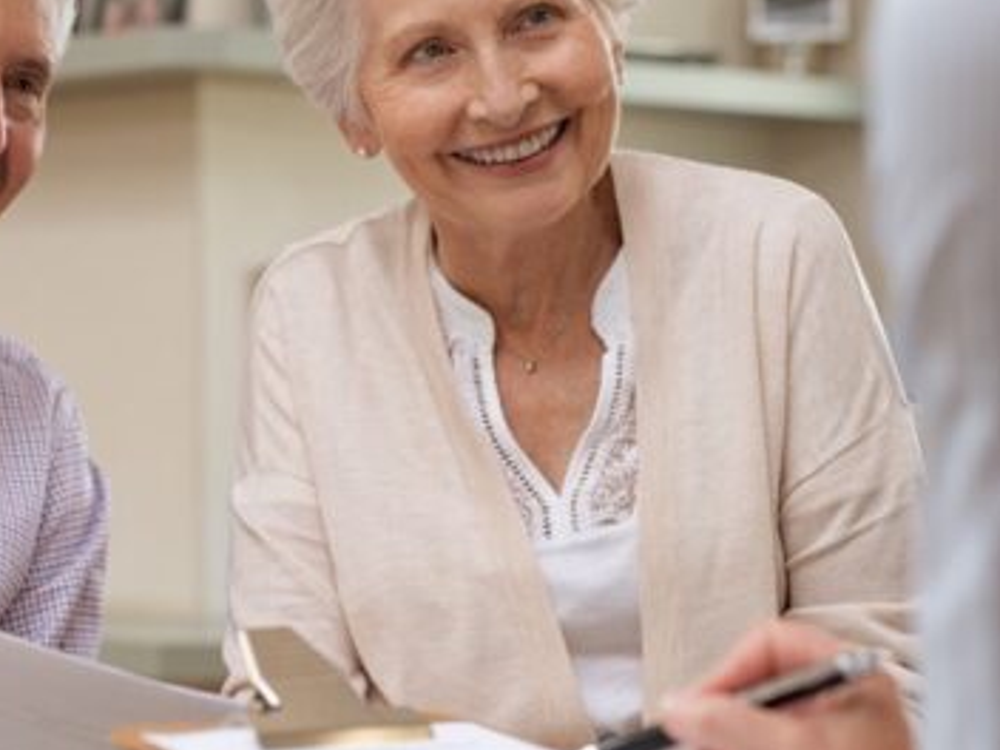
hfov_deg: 18.6
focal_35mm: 105
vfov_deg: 14.1
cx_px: 247
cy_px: 312
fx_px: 3033
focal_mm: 50
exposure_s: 1/160
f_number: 2.8
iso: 400
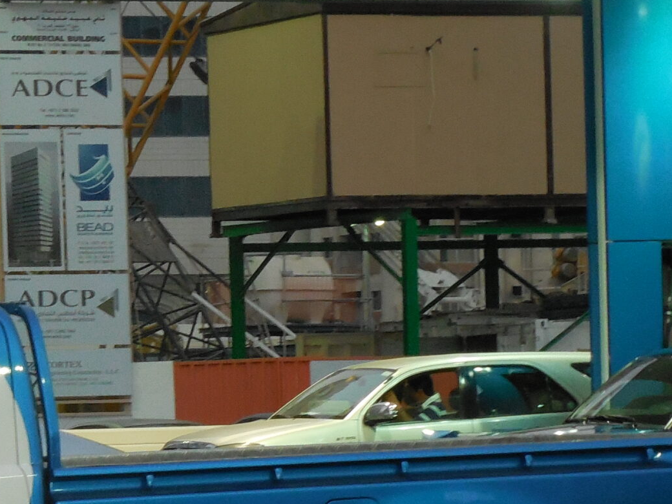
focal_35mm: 261
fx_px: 5067
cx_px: -71
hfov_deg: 7.5
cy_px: 446
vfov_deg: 5.7
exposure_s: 1/15
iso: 450
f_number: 4.7
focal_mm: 19.1
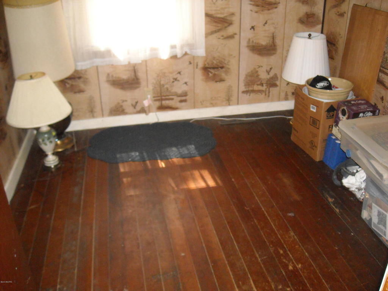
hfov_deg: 52.6
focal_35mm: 35
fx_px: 392
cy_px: 146
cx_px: 194
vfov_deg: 40.7
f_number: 2.8
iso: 400
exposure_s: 1/60
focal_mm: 5.7
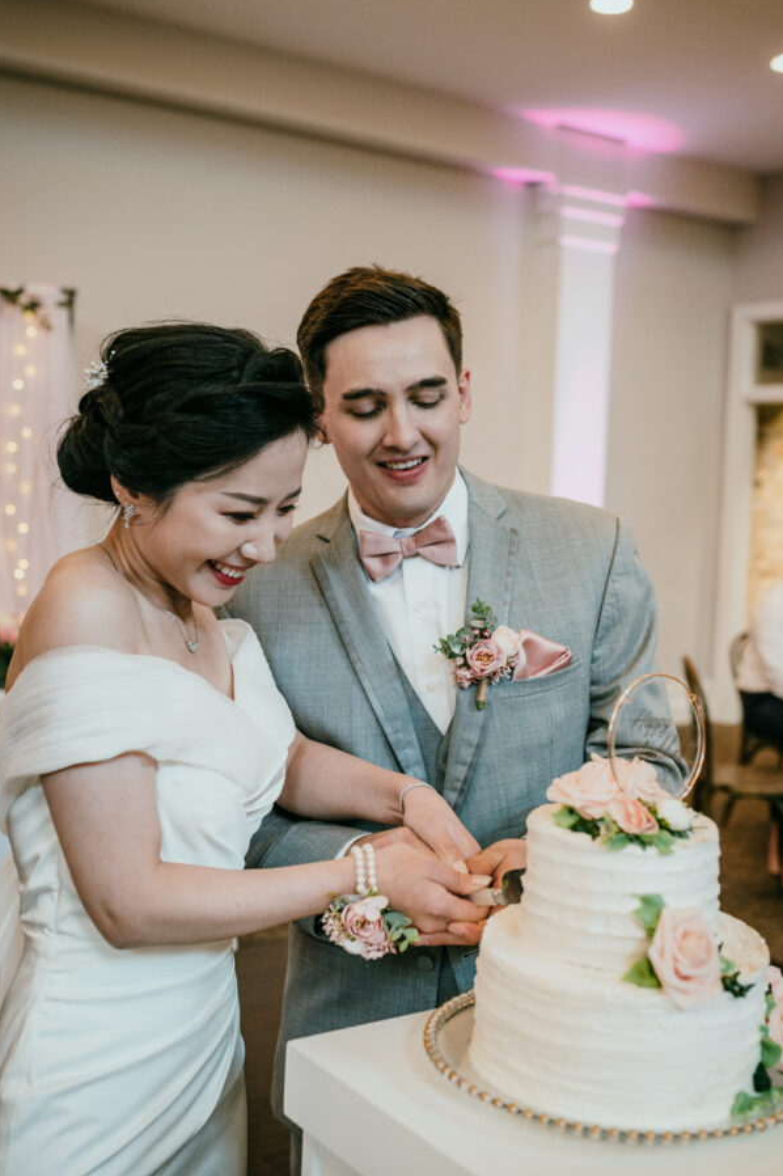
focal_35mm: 41
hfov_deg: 32.6
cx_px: 390
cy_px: 504
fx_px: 1339
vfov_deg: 47.3
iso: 2000
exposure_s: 1/200
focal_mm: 35
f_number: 2.8
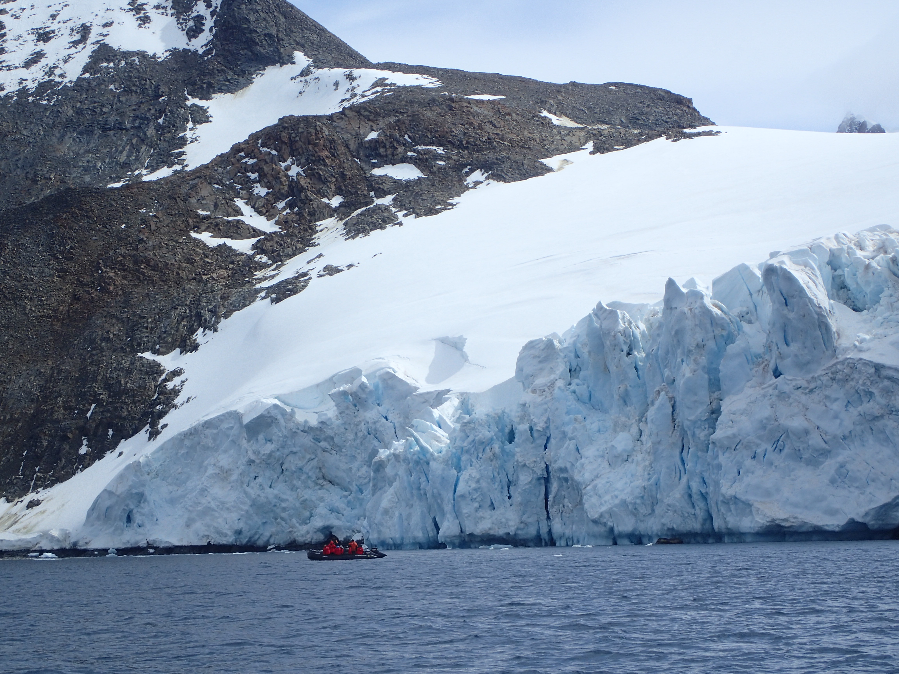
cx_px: 450
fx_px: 2597
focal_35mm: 100
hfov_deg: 19.6
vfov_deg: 14.8
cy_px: 337
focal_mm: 18
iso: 100
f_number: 6.3
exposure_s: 1/800
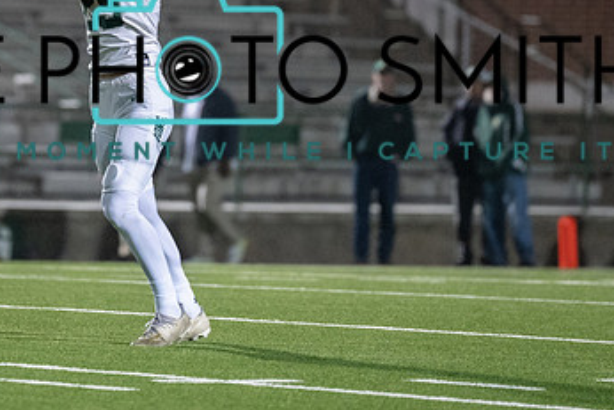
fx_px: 8565
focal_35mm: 502
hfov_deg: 4.1
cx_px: 153
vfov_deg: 2.7
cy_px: 17
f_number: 2.8
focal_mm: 200
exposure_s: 1/1250
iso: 3200
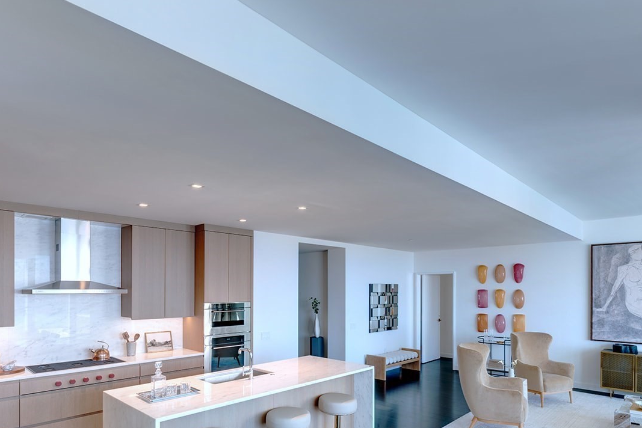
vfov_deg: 58.0
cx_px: 335
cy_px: 291
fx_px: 375
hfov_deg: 81.1
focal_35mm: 21
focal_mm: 14
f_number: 13
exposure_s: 1/6
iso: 200
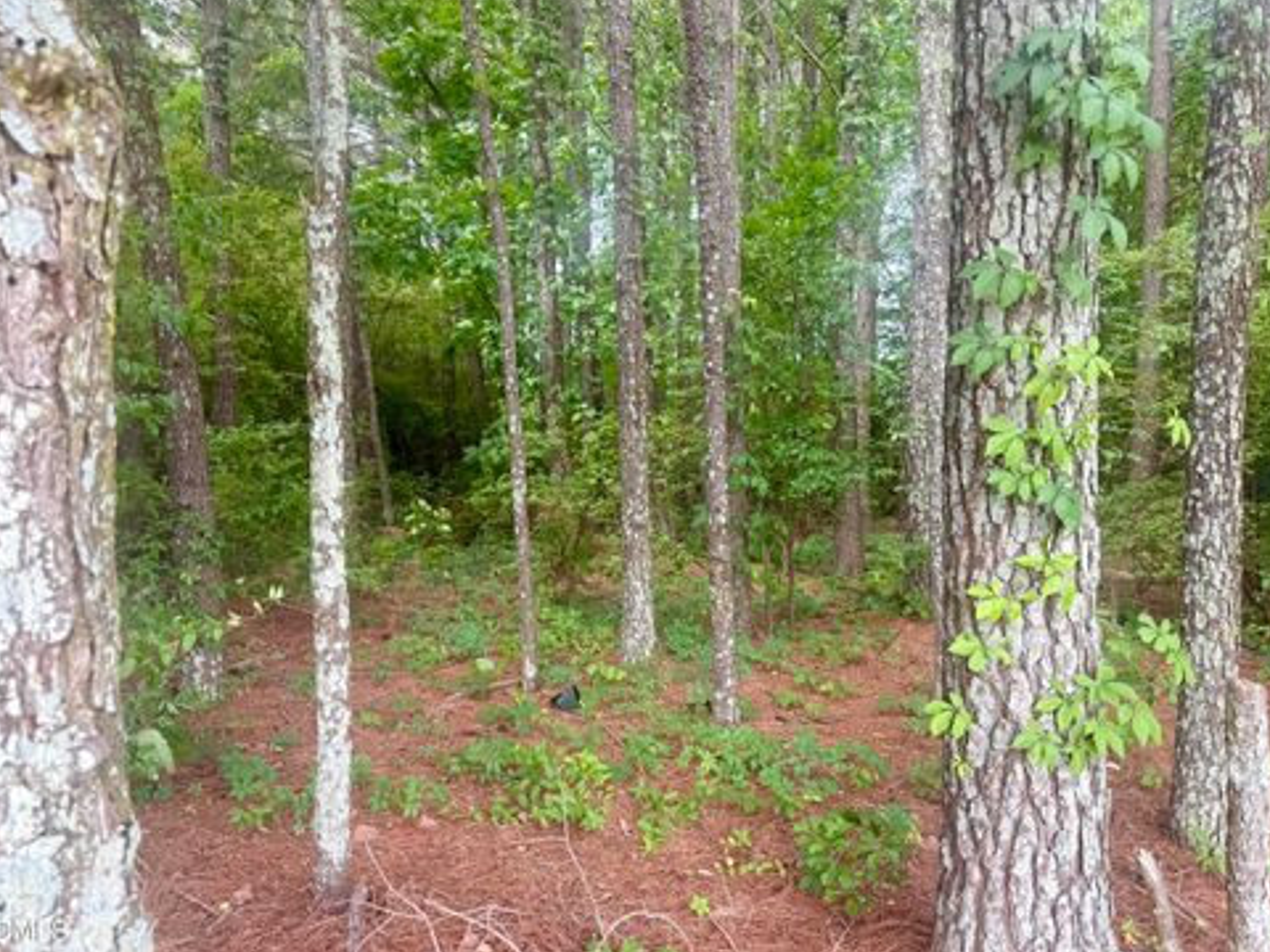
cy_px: 480
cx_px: 651
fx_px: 917
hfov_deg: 69.4
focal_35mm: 25
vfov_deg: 54.9
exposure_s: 1/248
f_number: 1.78
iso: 64
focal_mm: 6.76
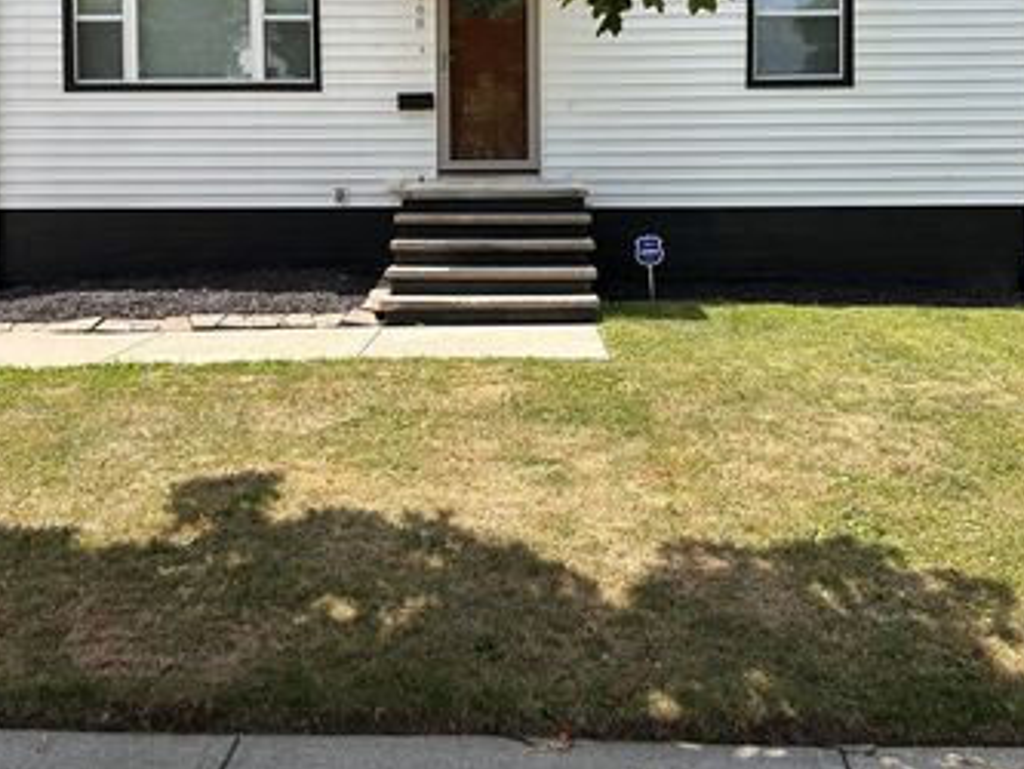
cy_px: 201
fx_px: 1154
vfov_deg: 36.1
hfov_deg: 47.8
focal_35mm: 39
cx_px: 504
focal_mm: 5.7
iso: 50
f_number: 1.5
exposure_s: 1/1934
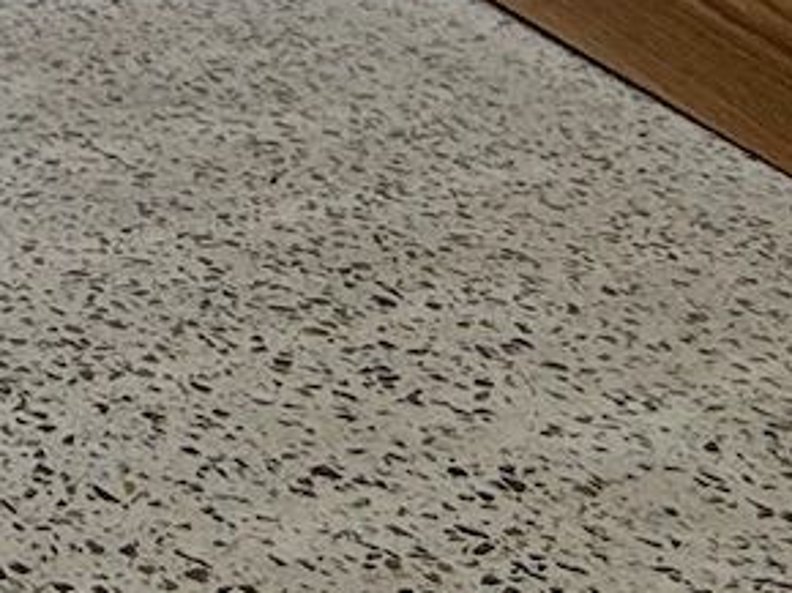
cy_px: -421
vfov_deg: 13.6
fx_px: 2263
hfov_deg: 17.0
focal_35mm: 99
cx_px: -552
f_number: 2.2
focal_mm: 2.22
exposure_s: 1/100
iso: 50
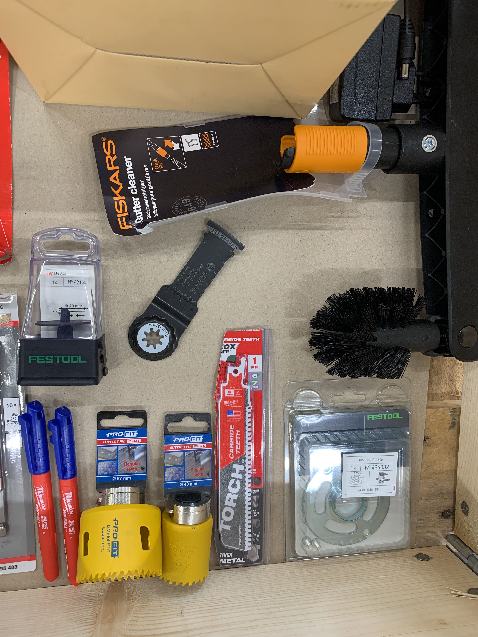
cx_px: 239
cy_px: 318
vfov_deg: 67.3
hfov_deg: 53.1
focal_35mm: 26
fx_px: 479
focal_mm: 4.25
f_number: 1.8
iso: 100
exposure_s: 1/64
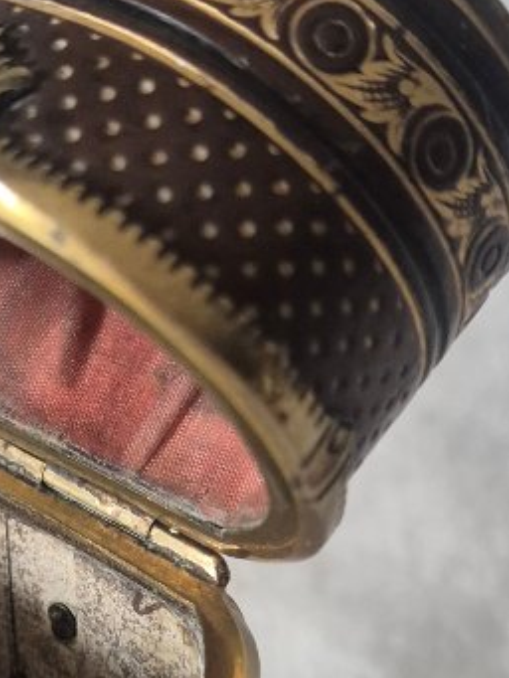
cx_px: 82
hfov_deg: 18.0
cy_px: 583
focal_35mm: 81
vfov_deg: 23.6
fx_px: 1587
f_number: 1.8
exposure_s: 1/100
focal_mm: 5.4
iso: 800
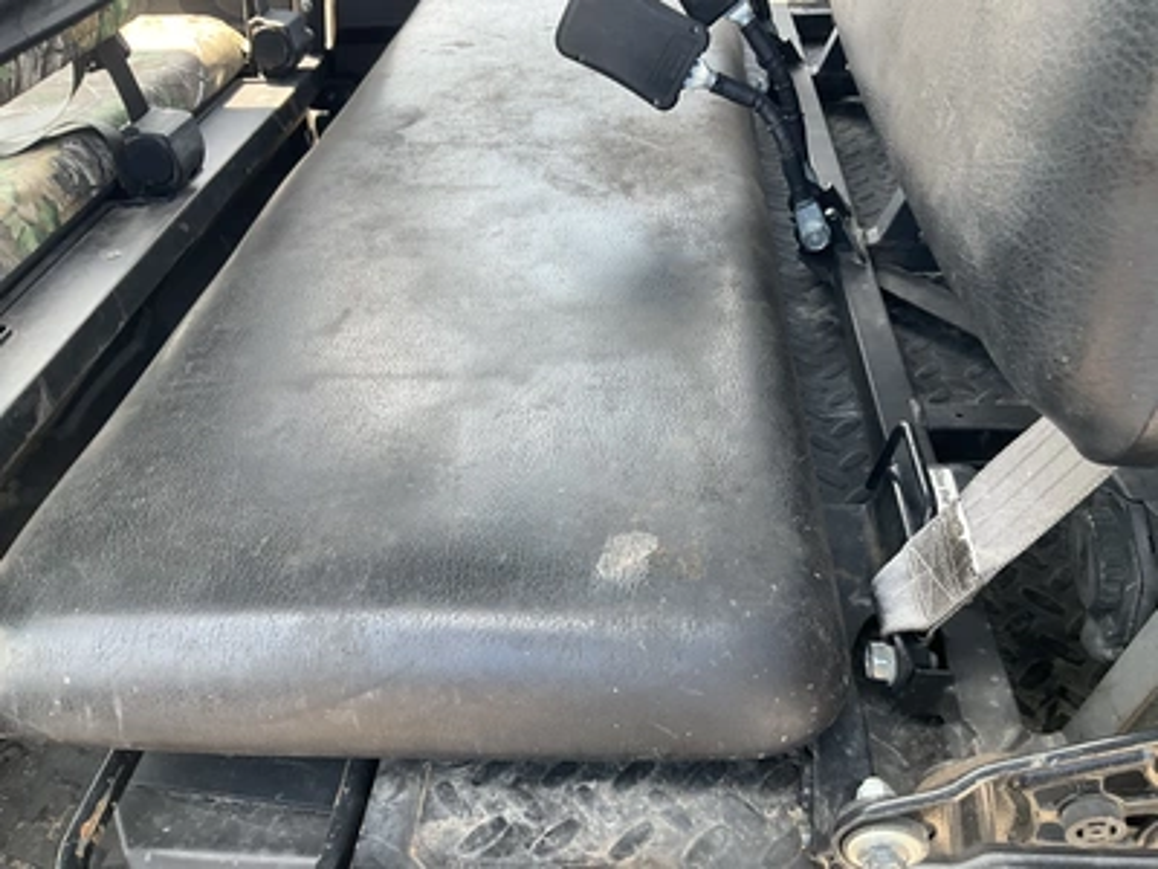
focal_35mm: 29
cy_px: 434
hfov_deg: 61.7
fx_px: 970
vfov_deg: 48.2
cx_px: 579
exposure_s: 1/122
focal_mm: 3
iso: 20
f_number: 1.8
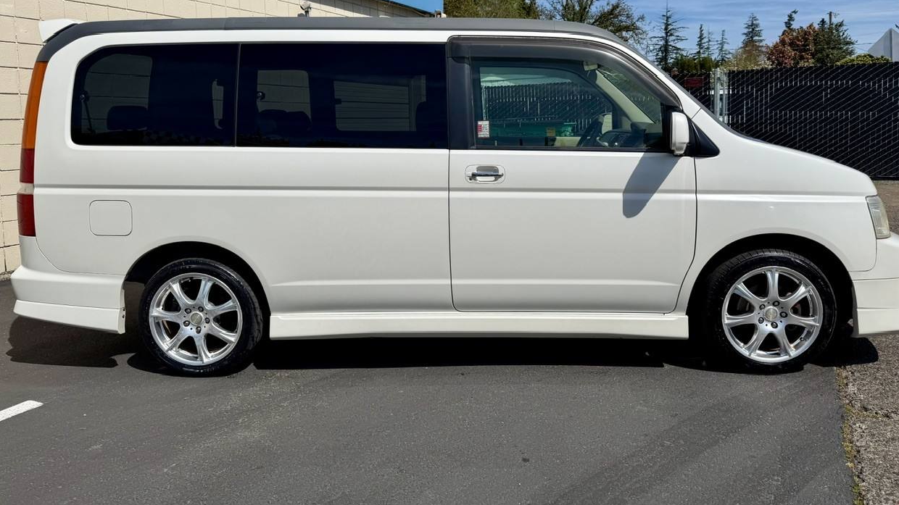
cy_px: 172
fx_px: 644
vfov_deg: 42.3
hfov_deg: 69.9
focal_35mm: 27
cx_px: 463
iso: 80
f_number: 1.78
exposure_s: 1/9091
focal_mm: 6.76
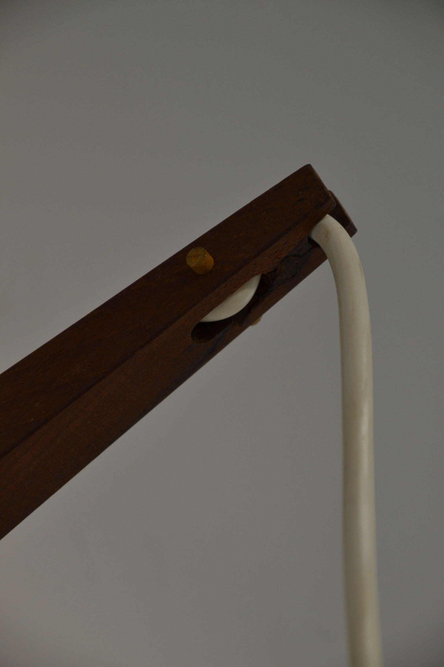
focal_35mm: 138
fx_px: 2553
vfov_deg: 14.9
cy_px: 334
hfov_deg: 9.9
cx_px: 222
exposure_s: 1/60
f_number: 5.6
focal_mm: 92
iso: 560
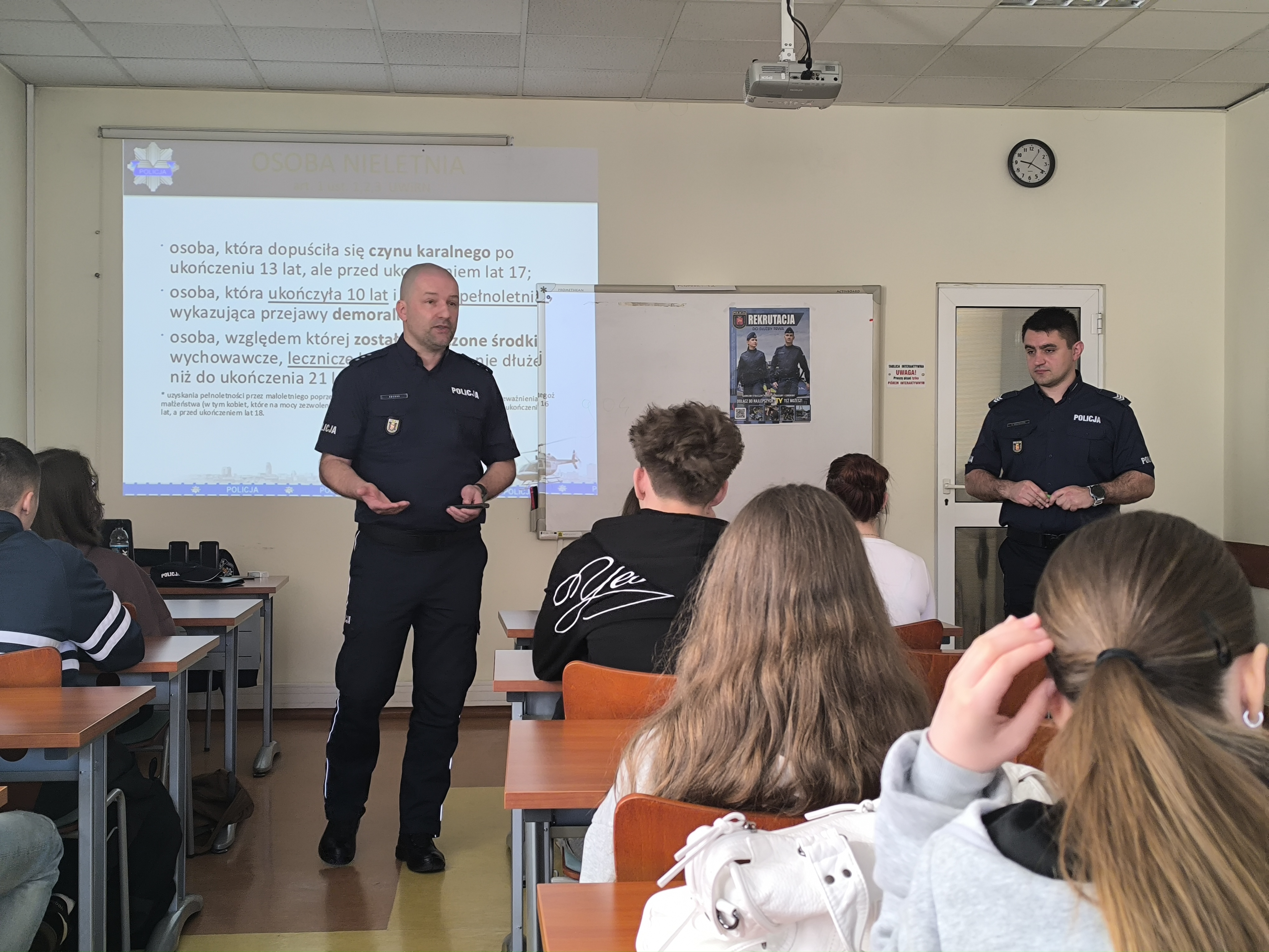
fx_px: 1686
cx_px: 634
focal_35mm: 46
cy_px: 476
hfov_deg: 41.2
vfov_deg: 31.5
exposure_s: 1/100
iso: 500
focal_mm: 6.14
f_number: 1.65
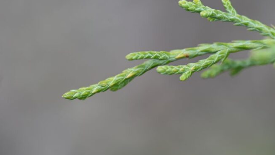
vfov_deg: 8.4
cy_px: 66
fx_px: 1057
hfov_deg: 14.8
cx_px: 172
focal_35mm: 145
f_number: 5
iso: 200
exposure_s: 1/250
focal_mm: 105
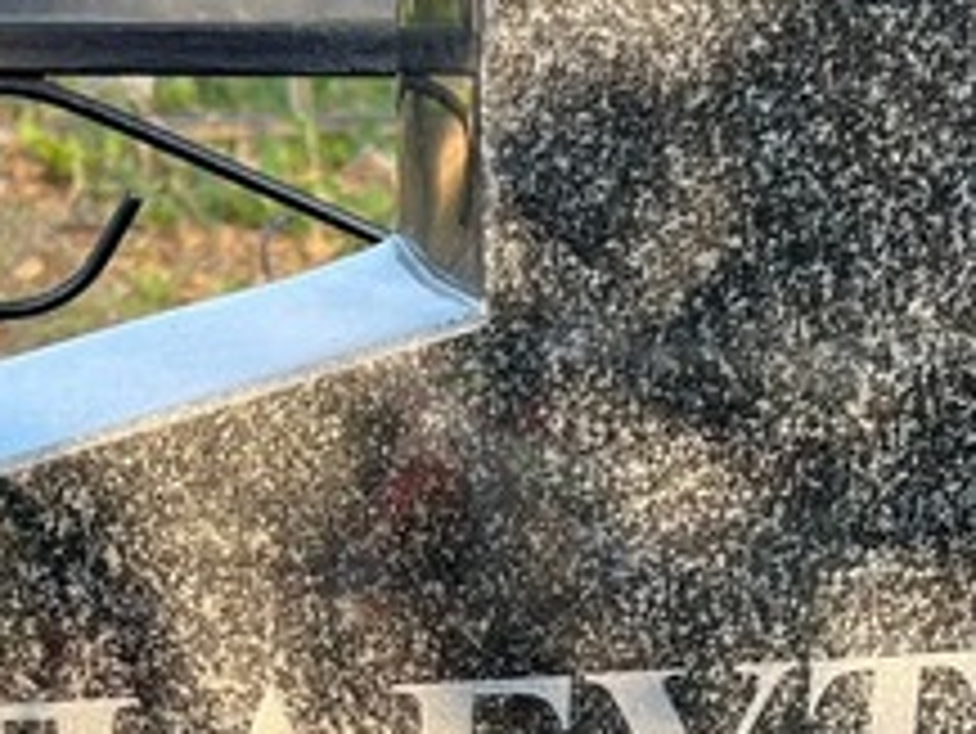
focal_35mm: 96
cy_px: 1031
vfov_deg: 14.6
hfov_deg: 20.4
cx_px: 625
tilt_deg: -24.8
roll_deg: -1.0
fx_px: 2708
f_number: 1.5
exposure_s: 1/131
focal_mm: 5.7
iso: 32
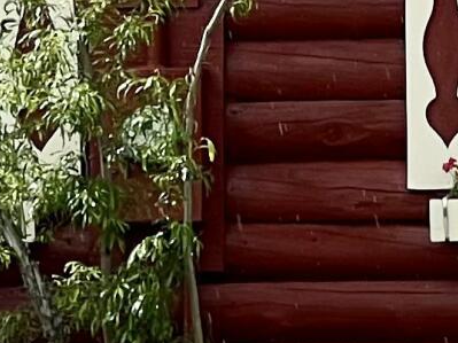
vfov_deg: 2.6
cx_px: 399
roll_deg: +0.9
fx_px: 7658
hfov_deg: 3.4
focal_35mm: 579
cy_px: 170
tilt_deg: +2.2
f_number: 2.8
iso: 32
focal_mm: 9
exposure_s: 1/504
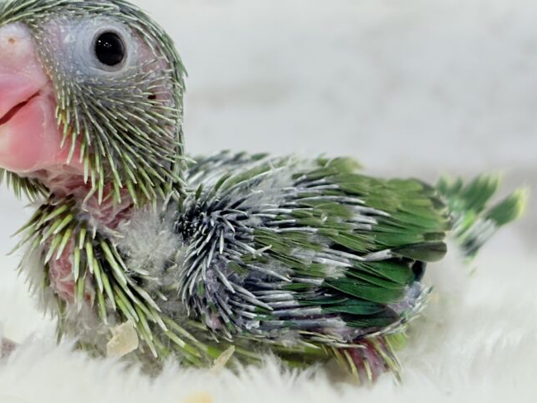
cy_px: 147
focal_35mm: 96
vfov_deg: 15.4
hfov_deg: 20.4
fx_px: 1490
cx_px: 248
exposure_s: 1/100
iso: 64
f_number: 1.6
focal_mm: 5.96
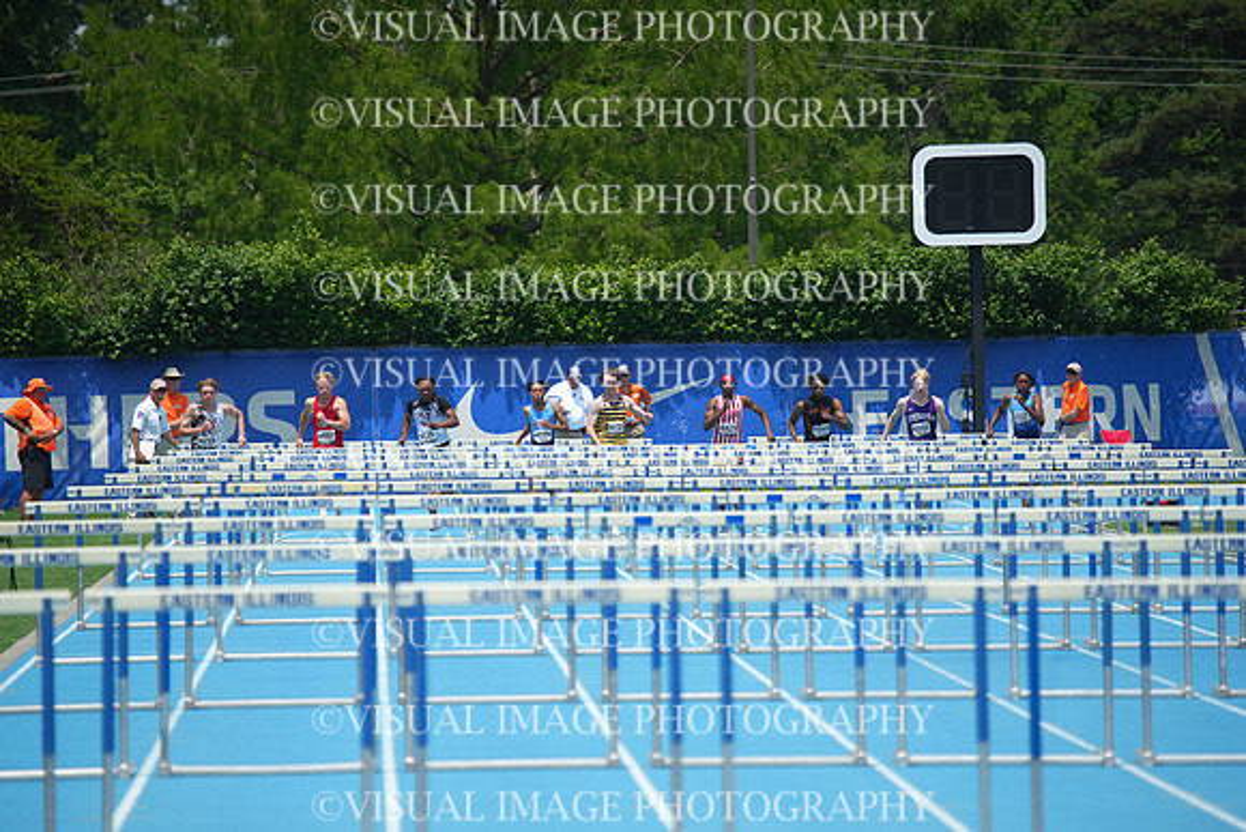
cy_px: 416
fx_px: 10385
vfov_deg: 4.6
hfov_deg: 6.9
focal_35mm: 300
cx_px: 623
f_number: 5.6
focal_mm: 300
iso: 400
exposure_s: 1/2500
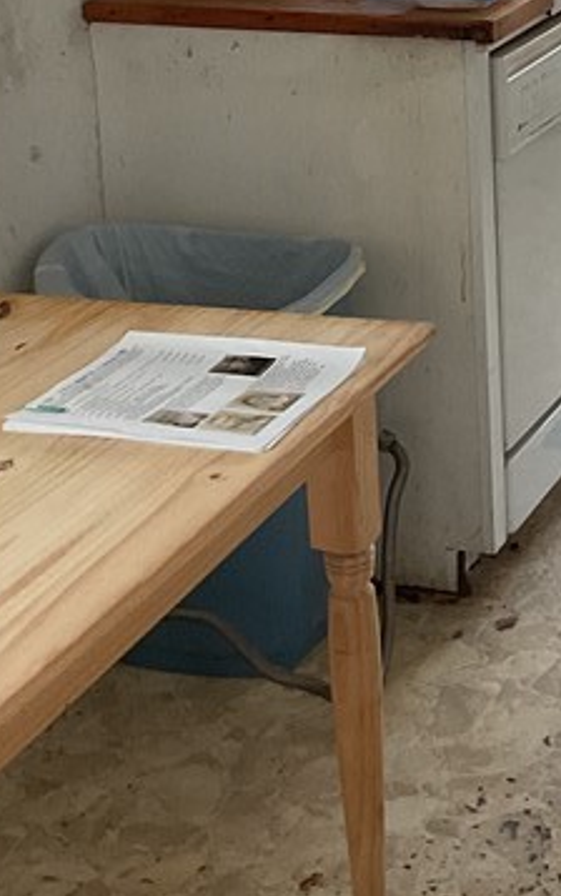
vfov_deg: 22.4
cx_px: 766
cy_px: -45
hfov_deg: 14.2
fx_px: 2151
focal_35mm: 88
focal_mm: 3
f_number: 1.8
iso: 64
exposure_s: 1/60
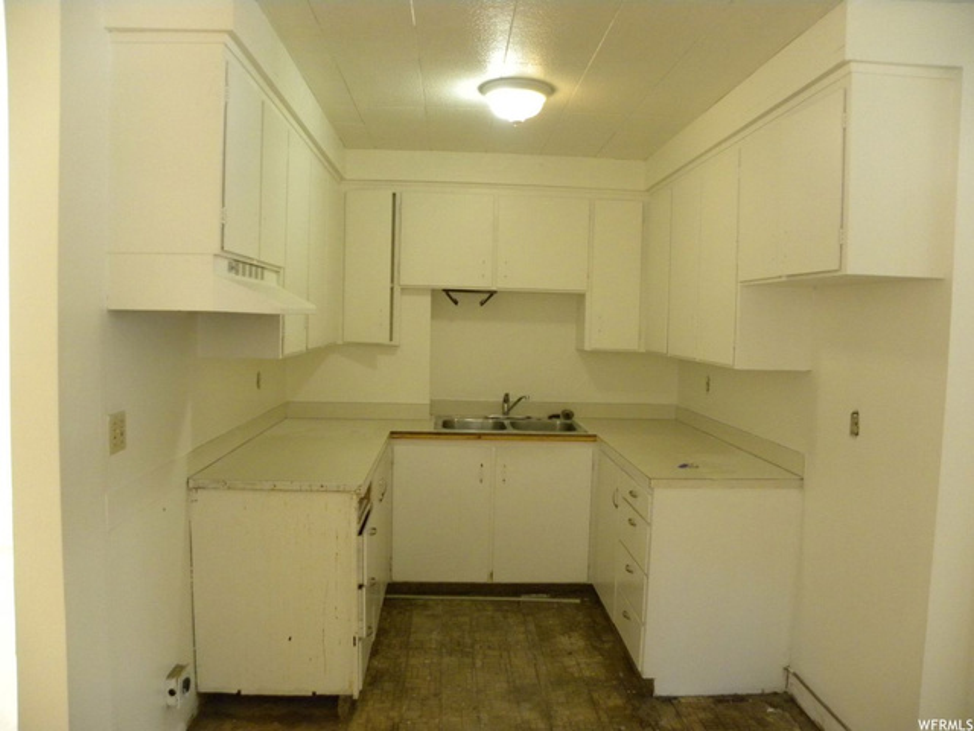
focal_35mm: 26
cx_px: 487
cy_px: 366
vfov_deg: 53.1
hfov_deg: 67.3
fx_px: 732
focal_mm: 4.6
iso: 400
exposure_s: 1/51
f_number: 2.8
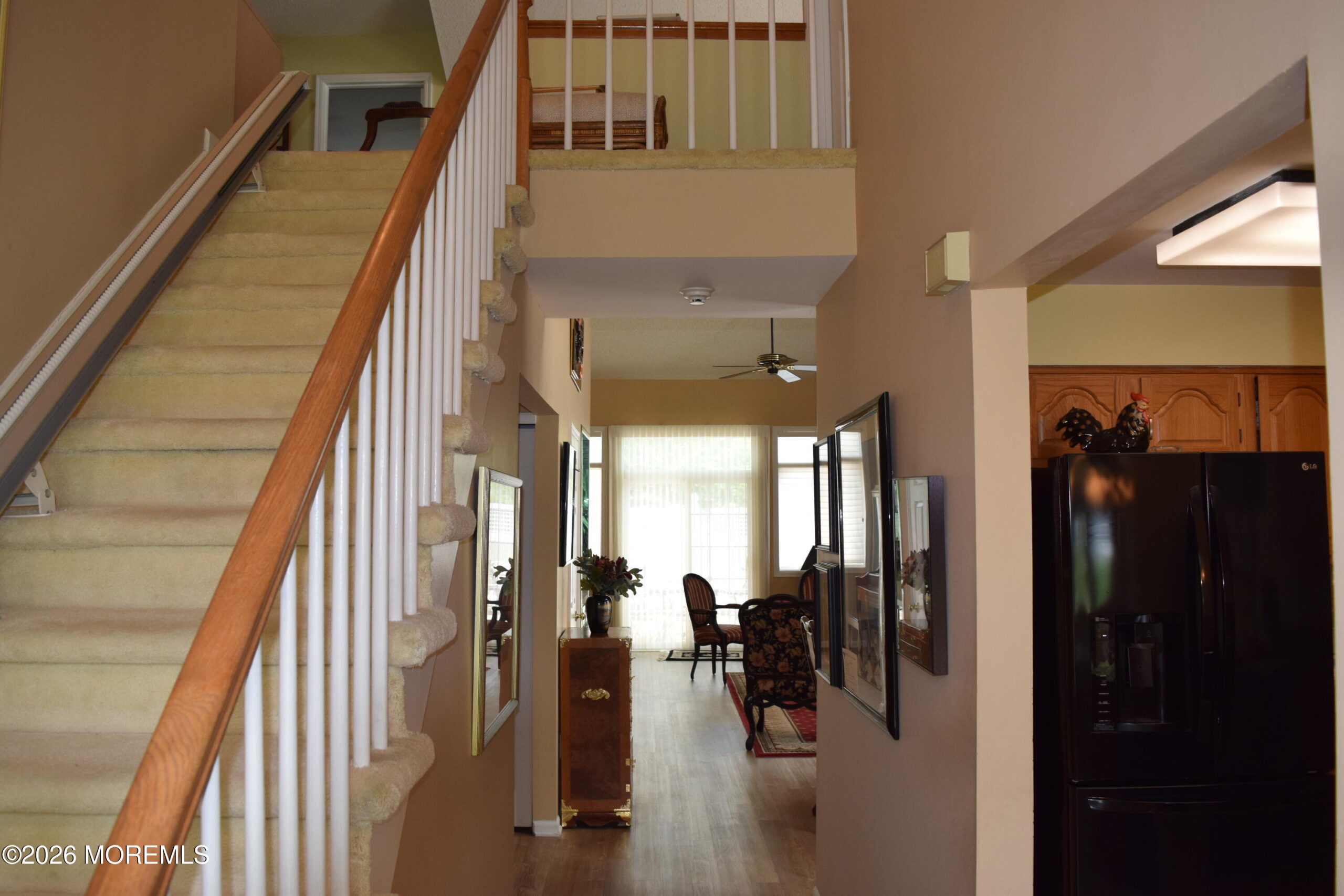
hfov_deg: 67.4
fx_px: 1008
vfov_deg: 47.9
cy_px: 448
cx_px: 672
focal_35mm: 27
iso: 720
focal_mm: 18
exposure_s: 1/125
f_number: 5.6
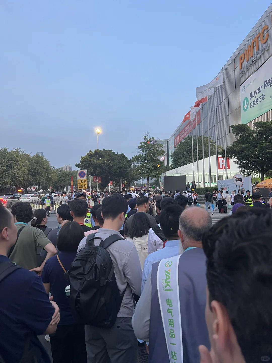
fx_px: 272
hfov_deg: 53.1
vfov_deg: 67.3
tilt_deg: +2.8
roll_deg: -1.0
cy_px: 182
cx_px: 136
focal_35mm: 26
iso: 125
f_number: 1.5
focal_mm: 5.7
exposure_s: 1/60
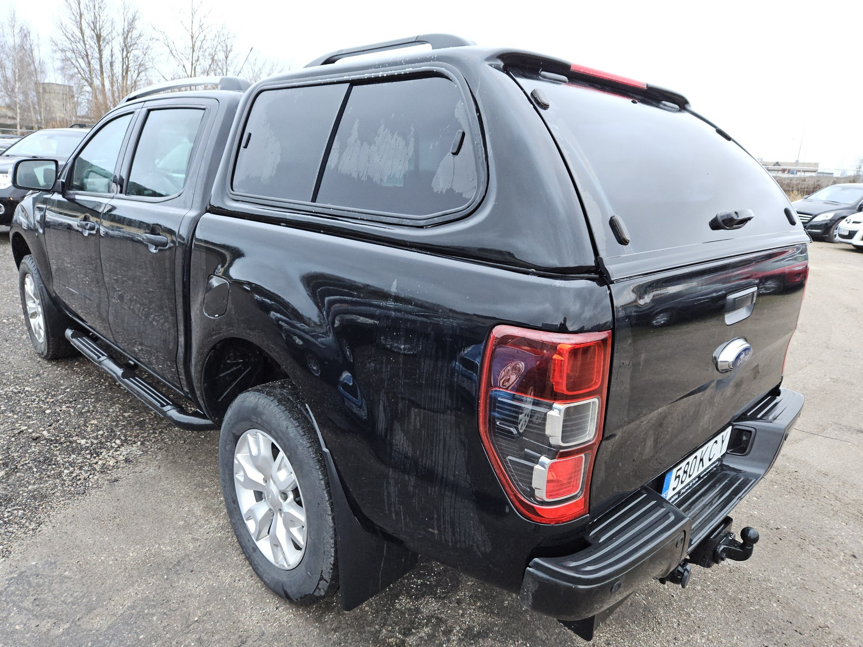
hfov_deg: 73.9
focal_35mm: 23
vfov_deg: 58.9
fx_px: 573
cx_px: 432
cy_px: 324
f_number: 1.8
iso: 320
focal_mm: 5.4
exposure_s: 1/100
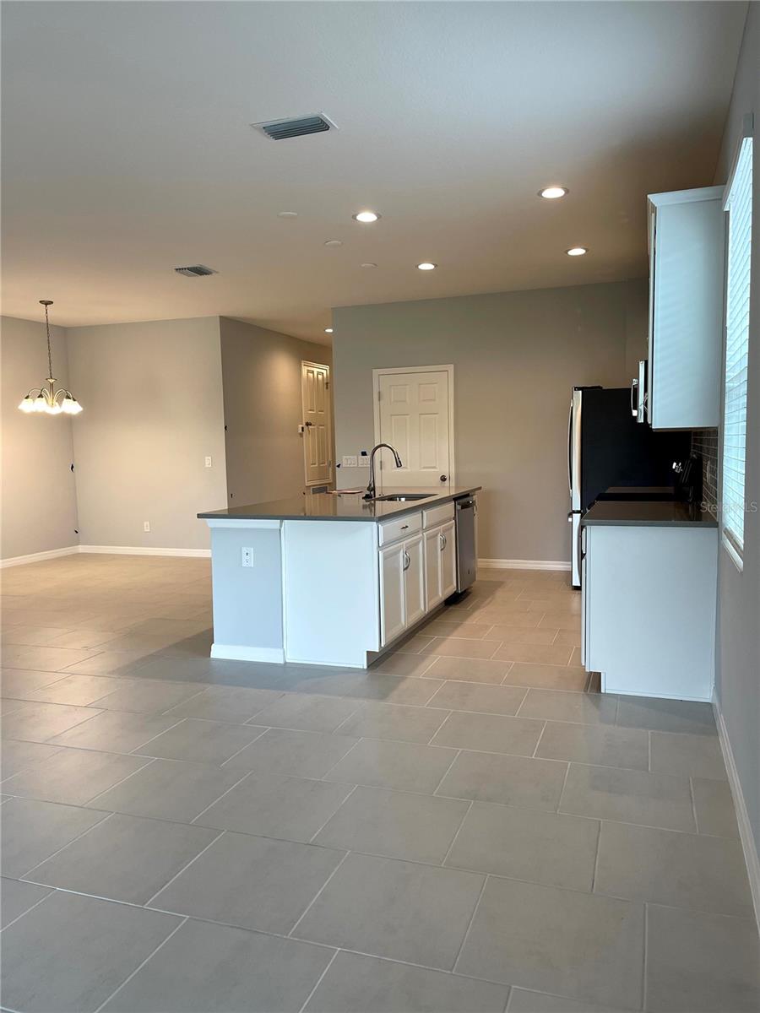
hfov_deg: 53.1
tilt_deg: -5.6
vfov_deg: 67.3
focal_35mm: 26
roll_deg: +1.1
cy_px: 506
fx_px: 761
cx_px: 380
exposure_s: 1/120
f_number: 1.6
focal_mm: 5.1
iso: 100
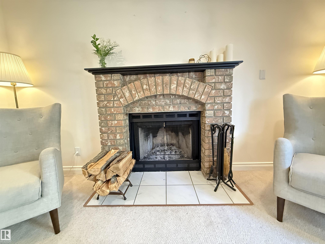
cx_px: 162
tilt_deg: -7.2
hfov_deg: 102.1
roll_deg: +1.1
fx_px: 131
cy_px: 122
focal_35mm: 14
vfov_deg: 85.7
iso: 1250
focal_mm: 2.22
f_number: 2.2
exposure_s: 1/40
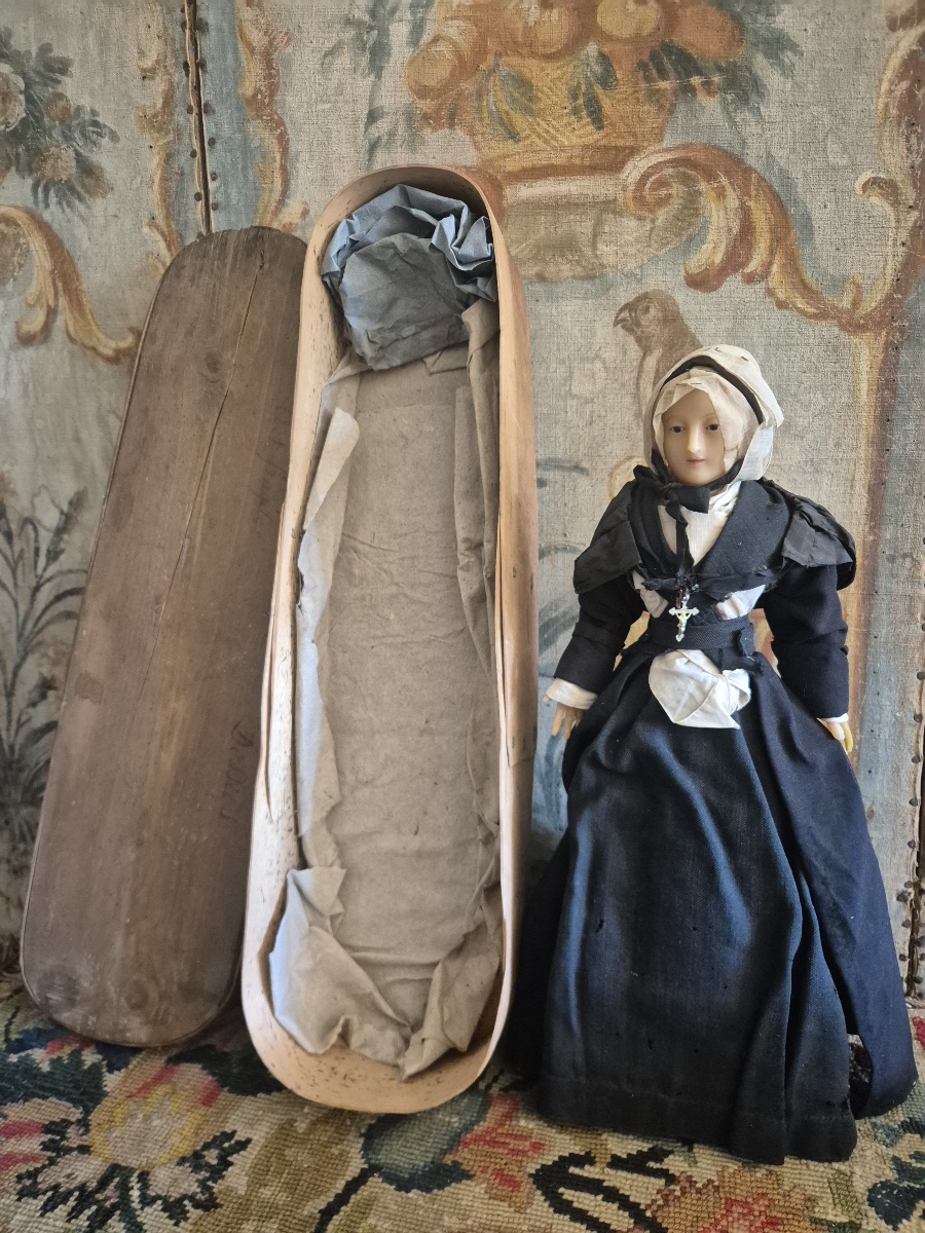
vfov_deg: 73.9
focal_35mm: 23
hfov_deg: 58.9
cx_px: 462
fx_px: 819
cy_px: 616
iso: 1600
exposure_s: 1/100
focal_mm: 5.4
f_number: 1.8
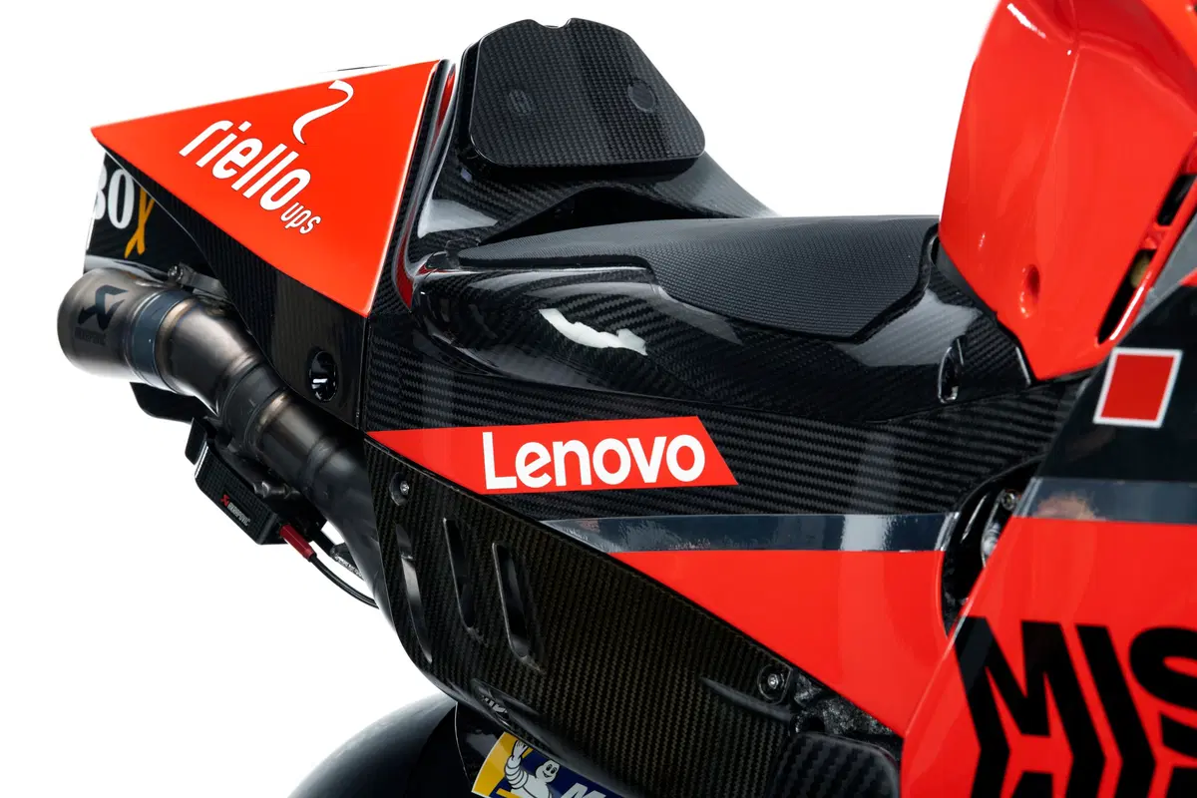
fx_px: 5818
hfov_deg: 11.7
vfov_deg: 7.8
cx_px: 598
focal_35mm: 175
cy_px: 399
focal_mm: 175
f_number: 10
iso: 31
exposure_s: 1/200
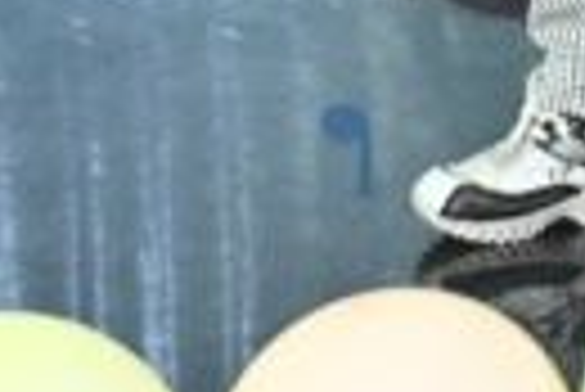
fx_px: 5238
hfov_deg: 6.1
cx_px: 1521
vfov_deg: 4.1
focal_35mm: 322
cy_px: -761
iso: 800
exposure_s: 1/160
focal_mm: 42
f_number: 7.1
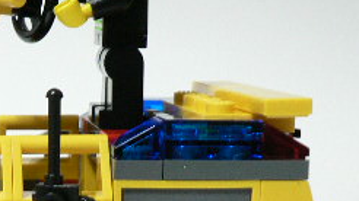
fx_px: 970
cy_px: 194
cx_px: -85
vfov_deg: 11.7
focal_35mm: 102
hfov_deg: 19.6
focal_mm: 6
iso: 200
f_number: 2.8
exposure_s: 1/13
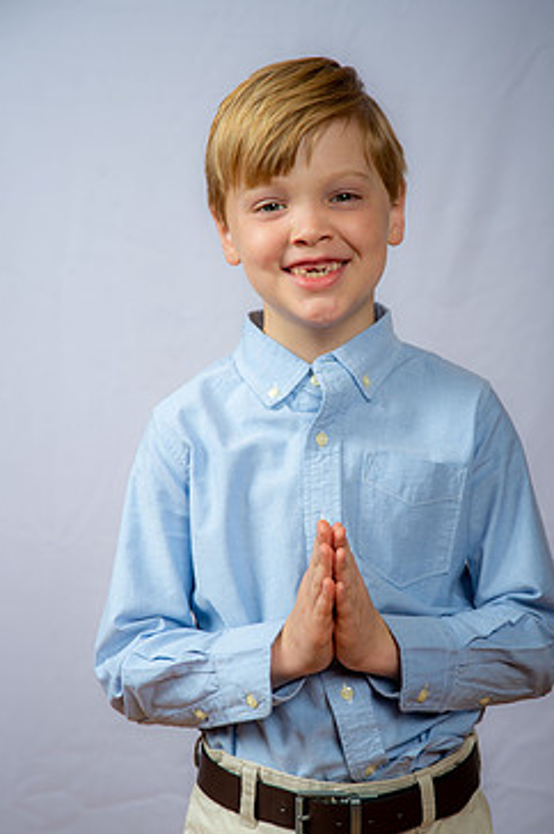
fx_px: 2289
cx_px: 326
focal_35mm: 99
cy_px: 488
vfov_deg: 20.6
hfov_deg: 13.8
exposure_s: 1/200
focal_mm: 80
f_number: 6.3
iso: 250
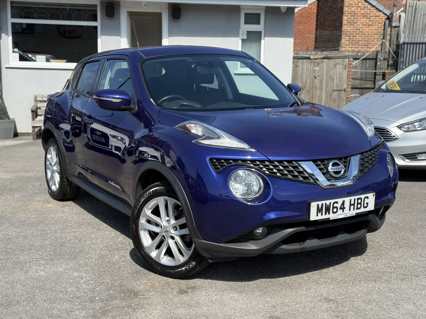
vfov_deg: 30.3
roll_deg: -1.0
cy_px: 160
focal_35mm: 48
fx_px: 591
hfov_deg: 39.7
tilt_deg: -9.0
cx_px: 213
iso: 64
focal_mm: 6.76
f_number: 1.78
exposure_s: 1/2976
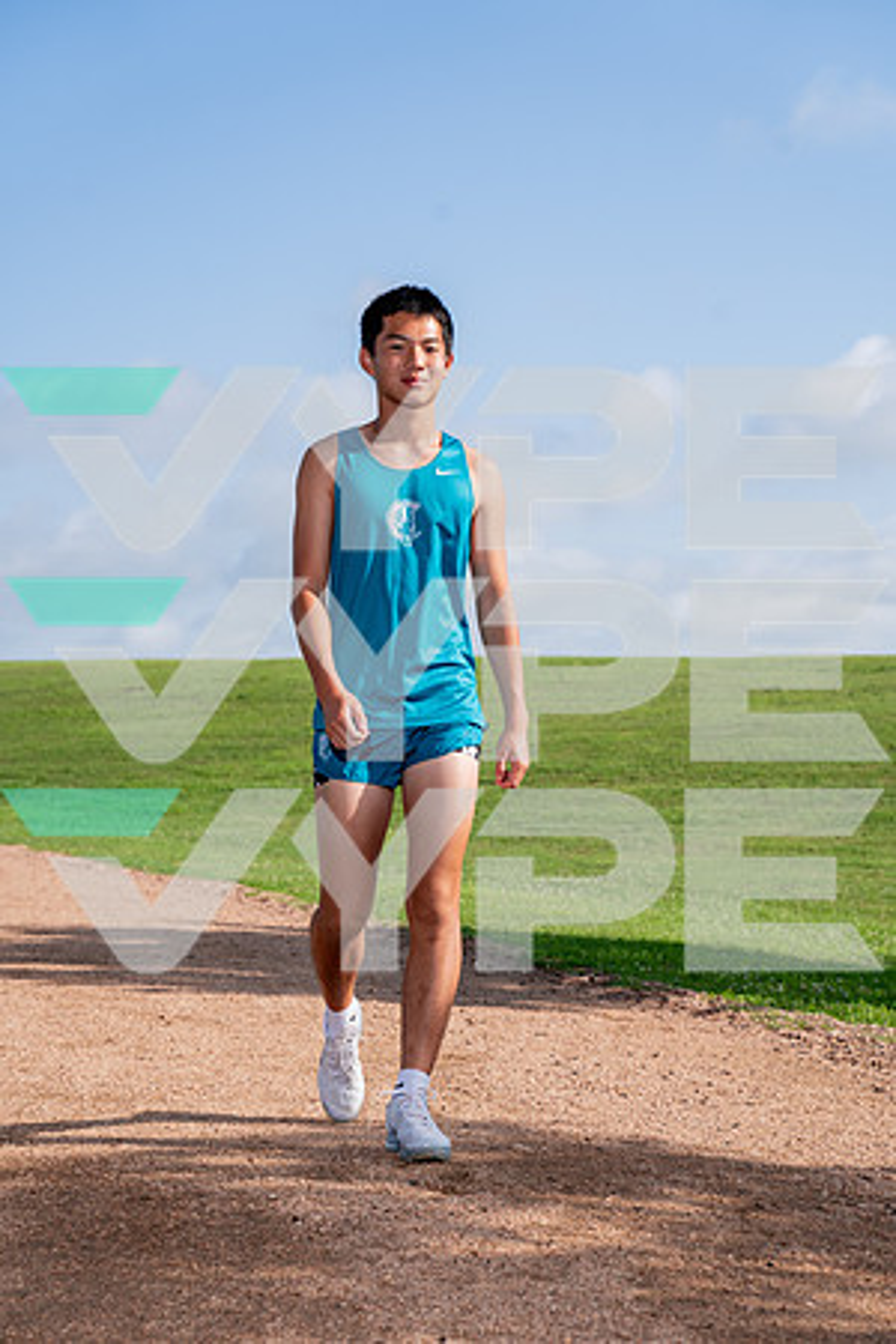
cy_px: 672
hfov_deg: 19.5
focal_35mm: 70
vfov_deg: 28.8
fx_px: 2613
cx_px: 448
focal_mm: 70
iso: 100
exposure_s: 1/640
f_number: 5.6
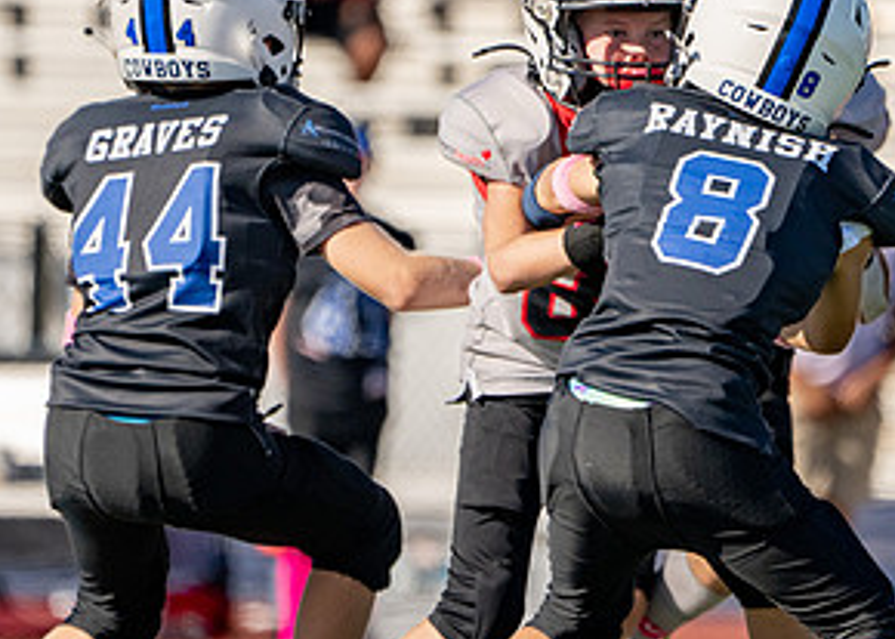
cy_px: 341
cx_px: 770
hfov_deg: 2.1
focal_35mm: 946
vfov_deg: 1.5
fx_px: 24041
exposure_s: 1/2500
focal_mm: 400
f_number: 5.6
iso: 320
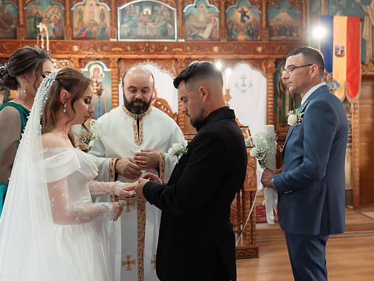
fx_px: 378
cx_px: 197
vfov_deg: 40.7
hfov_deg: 52.6
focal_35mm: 35
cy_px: 136
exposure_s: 1/200
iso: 1600
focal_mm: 30
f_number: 3.2
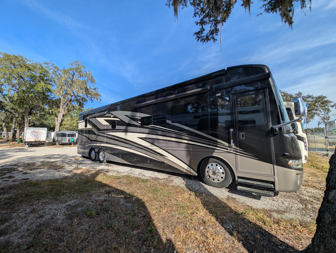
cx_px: 168
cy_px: 126
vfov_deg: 94.6
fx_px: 117
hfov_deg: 110.5
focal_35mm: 12
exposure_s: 1/1340
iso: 38
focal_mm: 2.23
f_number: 1.95
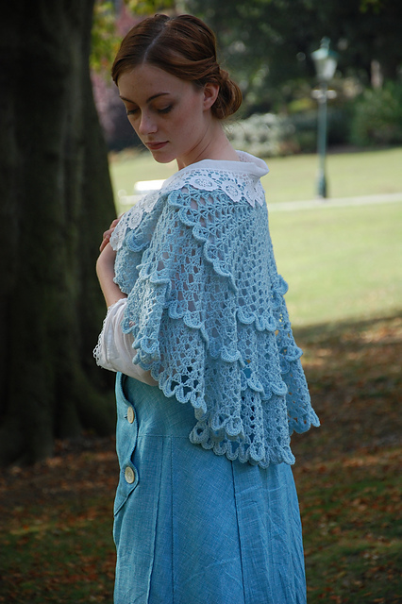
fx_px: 2641
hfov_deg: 8.7
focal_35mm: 158
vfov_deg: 13.0
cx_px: 201
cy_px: 302
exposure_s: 1/400
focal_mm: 105
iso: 400
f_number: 5.6
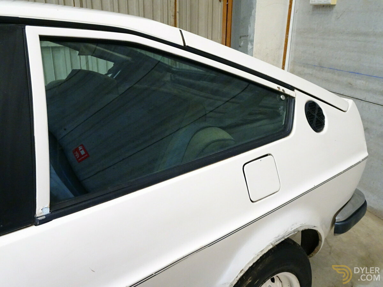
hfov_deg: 60.0
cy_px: 144
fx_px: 332
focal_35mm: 30
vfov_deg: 46.8
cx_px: 192
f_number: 3.5
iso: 800
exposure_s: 1/20
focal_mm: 5.09
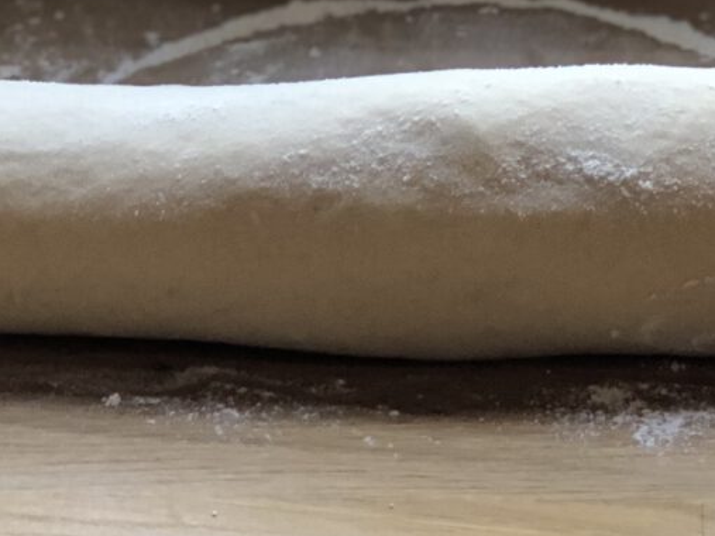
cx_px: 608
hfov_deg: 10.9
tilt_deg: -29.5
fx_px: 3717
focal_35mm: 180
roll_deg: -0.6
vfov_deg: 8.2
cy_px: 199
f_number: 2.8
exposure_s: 1/30
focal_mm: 6.6
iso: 160
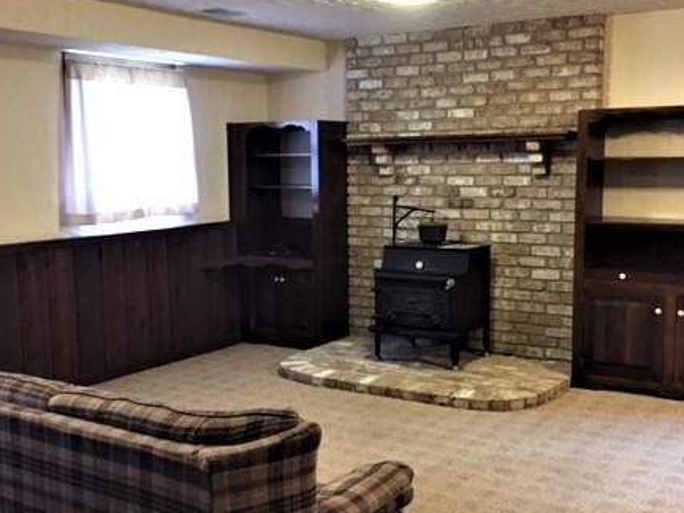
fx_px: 850
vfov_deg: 33.6
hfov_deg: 43.8
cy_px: 272
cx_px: 358
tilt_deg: -9.1
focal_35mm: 43
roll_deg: -0.1
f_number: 2.2
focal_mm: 4.15
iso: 320
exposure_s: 1/15
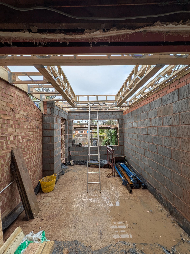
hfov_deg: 89.9
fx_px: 95
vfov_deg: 106.2
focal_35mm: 13
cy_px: 127
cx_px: 95
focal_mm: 1.54
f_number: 2.2
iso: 34
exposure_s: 1/390
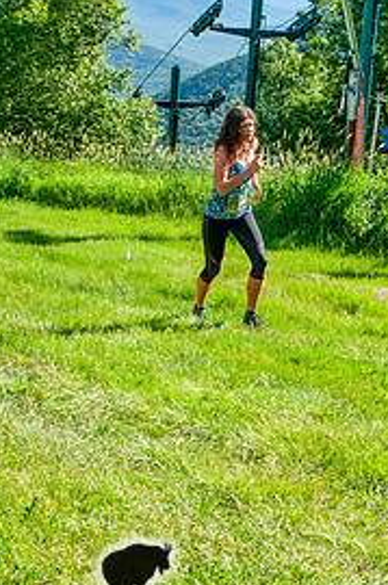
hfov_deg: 22.4
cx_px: 268
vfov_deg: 33.5
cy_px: 297
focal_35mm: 60
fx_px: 974
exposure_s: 1/320
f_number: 8
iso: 200
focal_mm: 24
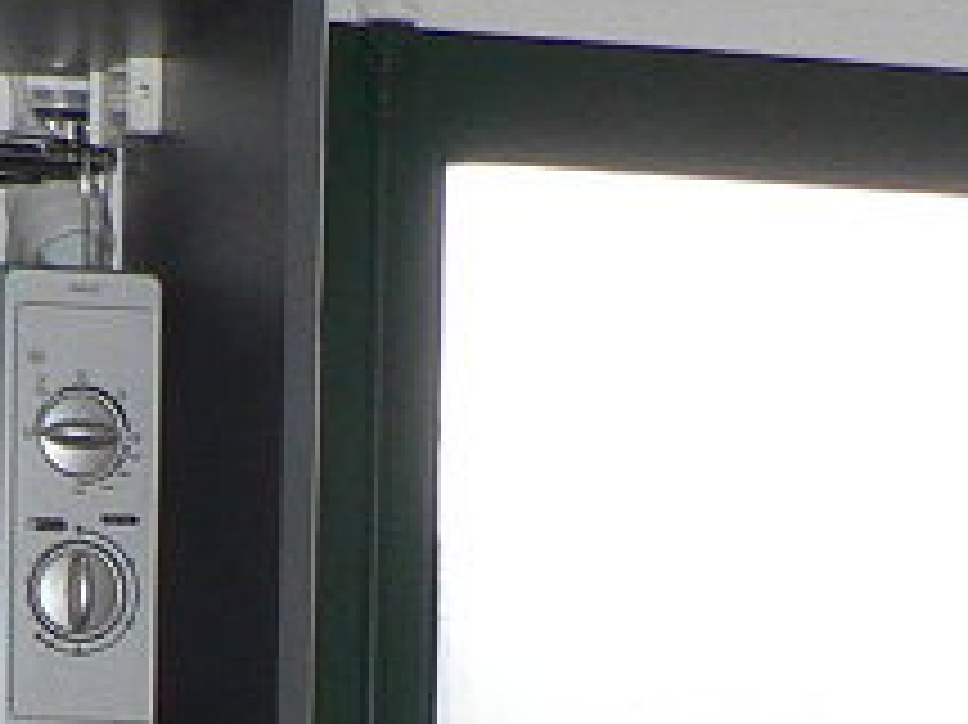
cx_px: 401
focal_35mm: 214
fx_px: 5981
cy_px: 1952
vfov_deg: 6.5
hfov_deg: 9.3
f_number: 2.8
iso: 100
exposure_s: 1/60
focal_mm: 6
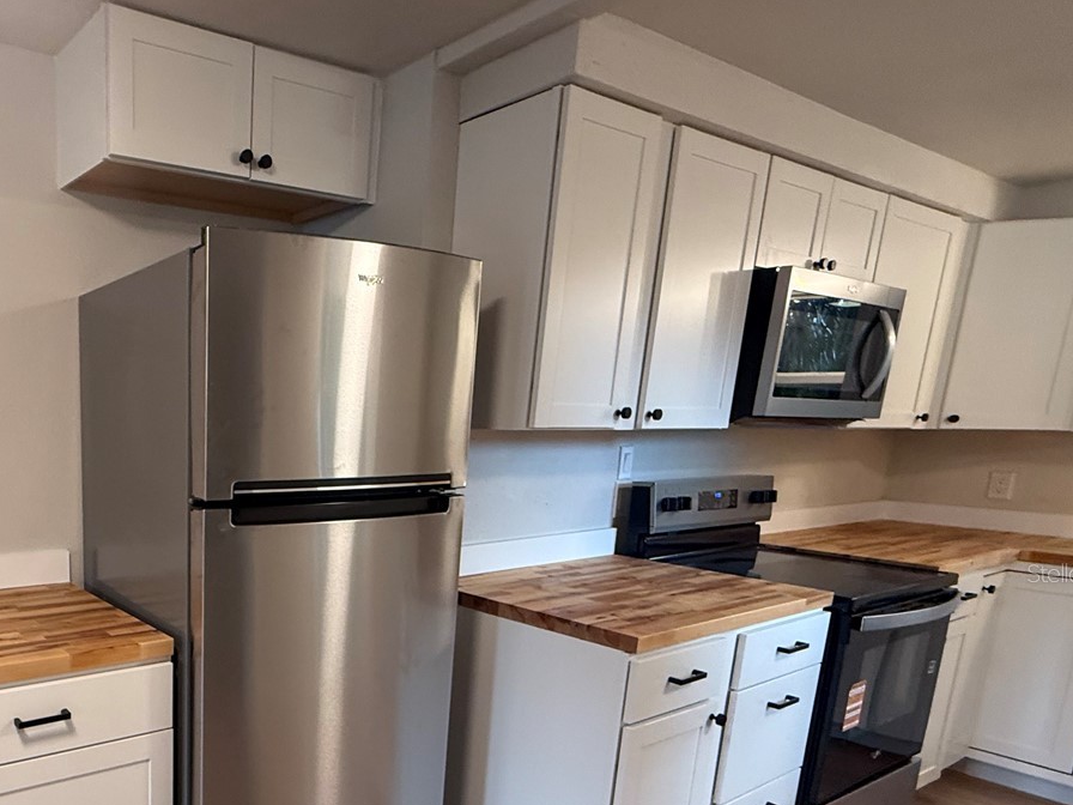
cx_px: 182
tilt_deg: -11.6
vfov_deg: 53.1
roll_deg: -0.2
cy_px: 573
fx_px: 775
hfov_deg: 62.2
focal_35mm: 25
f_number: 2.2
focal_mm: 2.22
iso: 320
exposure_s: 1/120
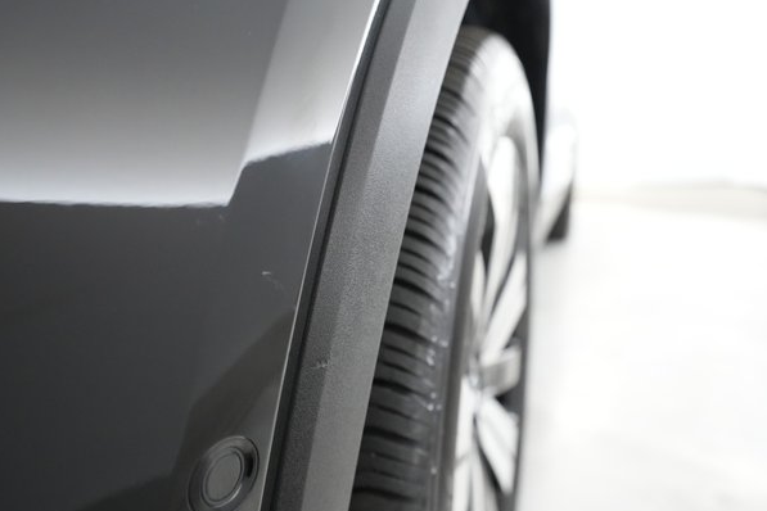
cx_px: 384
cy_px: 270
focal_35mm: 30
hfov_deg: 61.9
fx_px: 639
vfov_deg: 43.6
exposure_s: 1/100
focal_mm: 28
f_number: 4.5
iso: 8000
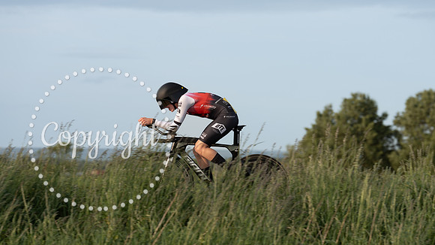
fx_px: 1579
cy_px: 129
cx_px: 233
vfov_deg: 8.9
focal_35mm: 137
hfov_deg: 15.7
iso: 100
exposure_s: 1/640
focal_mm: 122
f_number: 4
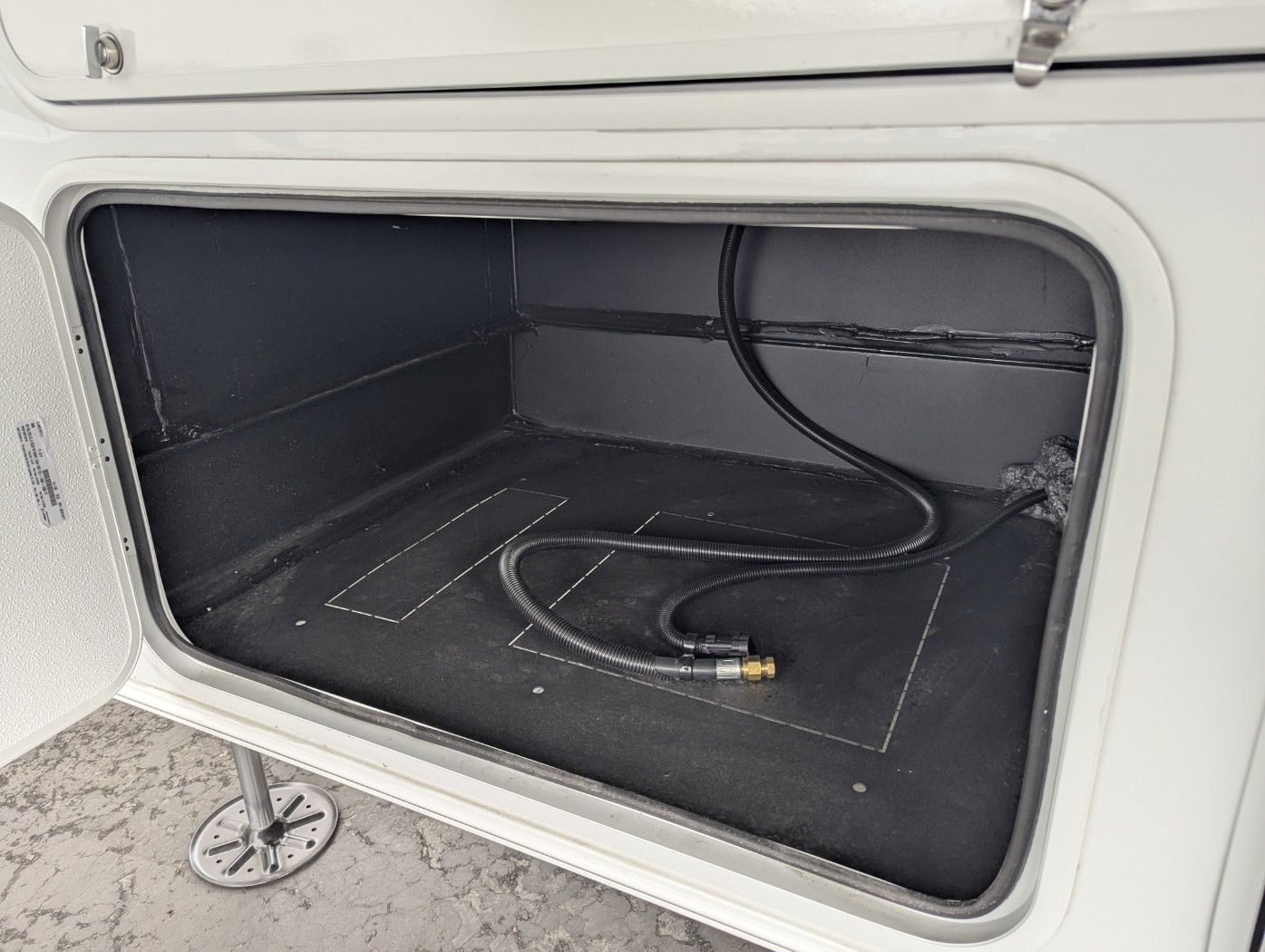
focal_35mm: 24
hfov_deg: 71.5
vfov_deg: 56.9
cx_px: 632
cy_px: 476
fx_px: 878
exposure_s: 1/264
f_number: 1.85
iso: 61
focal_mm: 6.81
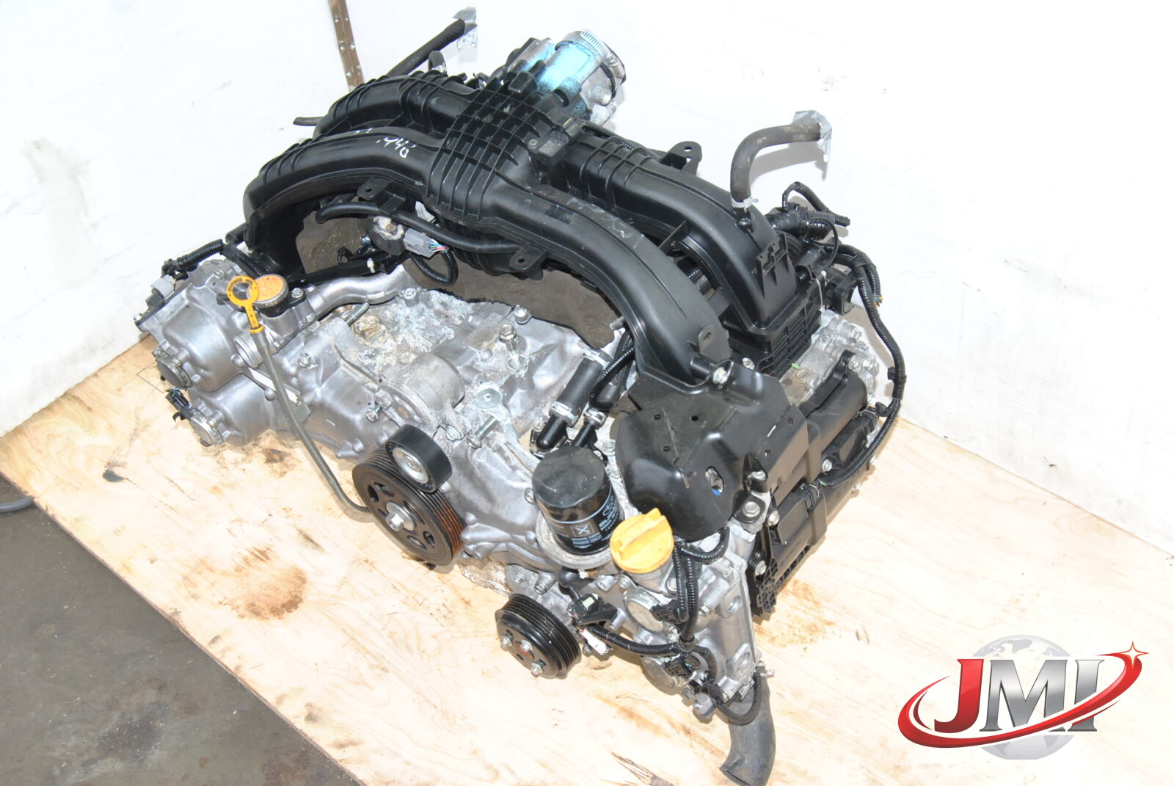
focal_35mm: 45
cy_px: 393
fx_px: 1469
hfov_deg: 43.6
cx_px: 587
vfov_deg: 29.9
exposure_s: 1/200
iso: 800
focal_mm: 30
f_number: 9
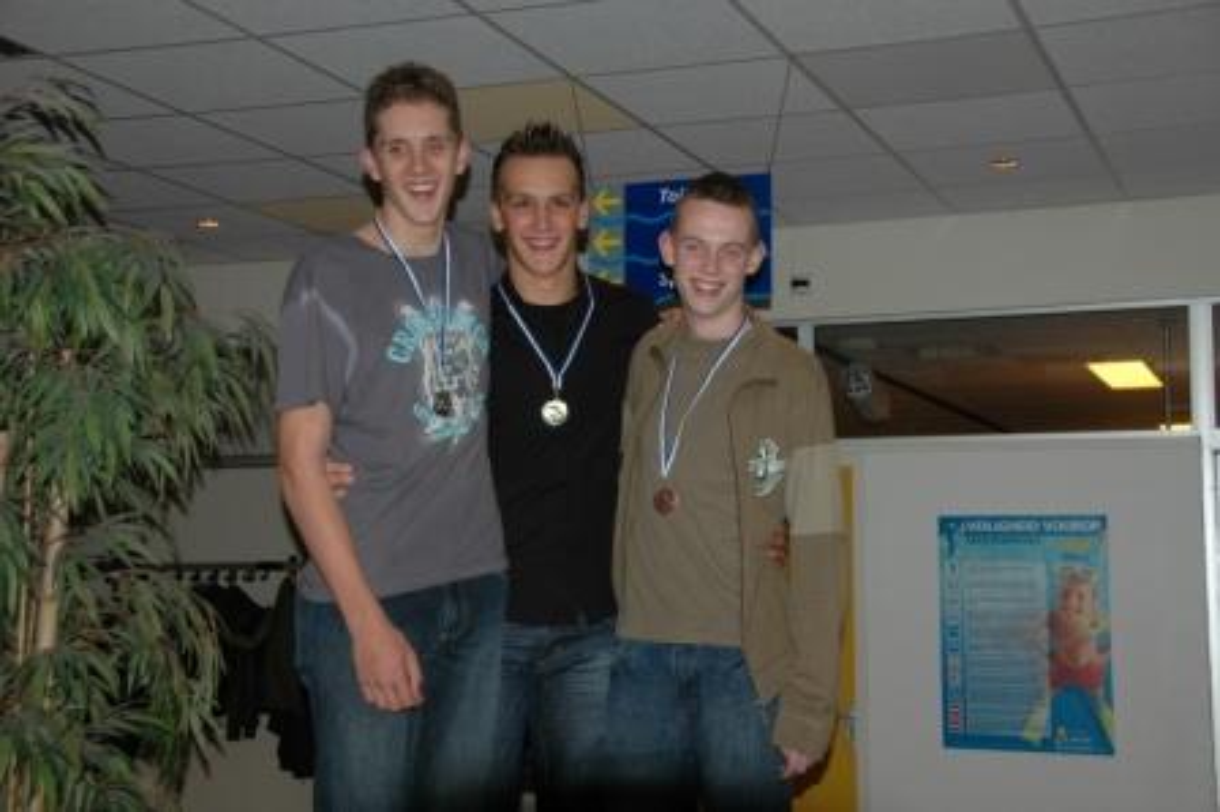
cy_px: 406
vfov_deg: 25.0
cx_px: 610
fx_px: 1829
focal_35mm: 54
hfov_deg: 36.9
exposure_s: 1/60
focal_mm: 36
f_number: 4.5
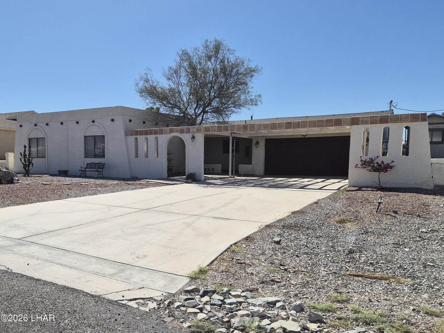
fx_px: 295
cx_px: 222
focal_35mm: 23
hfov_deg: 73.9
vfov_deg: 58.9
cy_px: 166
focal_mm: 5.4
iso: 64
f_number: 1.8
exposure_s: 1/10000
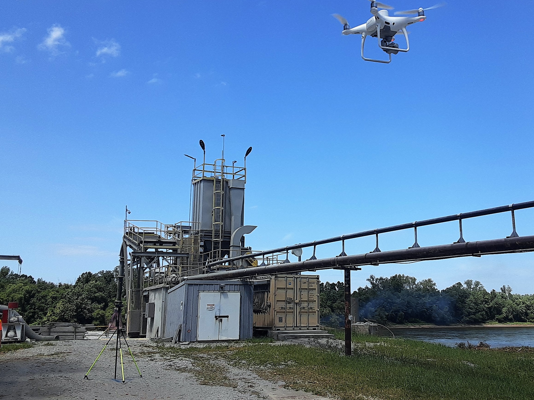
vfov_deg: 45.4
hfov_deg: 58.3
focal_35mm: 31
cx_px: 248
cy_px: 183
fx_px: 478
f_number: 1.9
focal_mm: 2.91
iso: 40
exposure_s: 1/1706
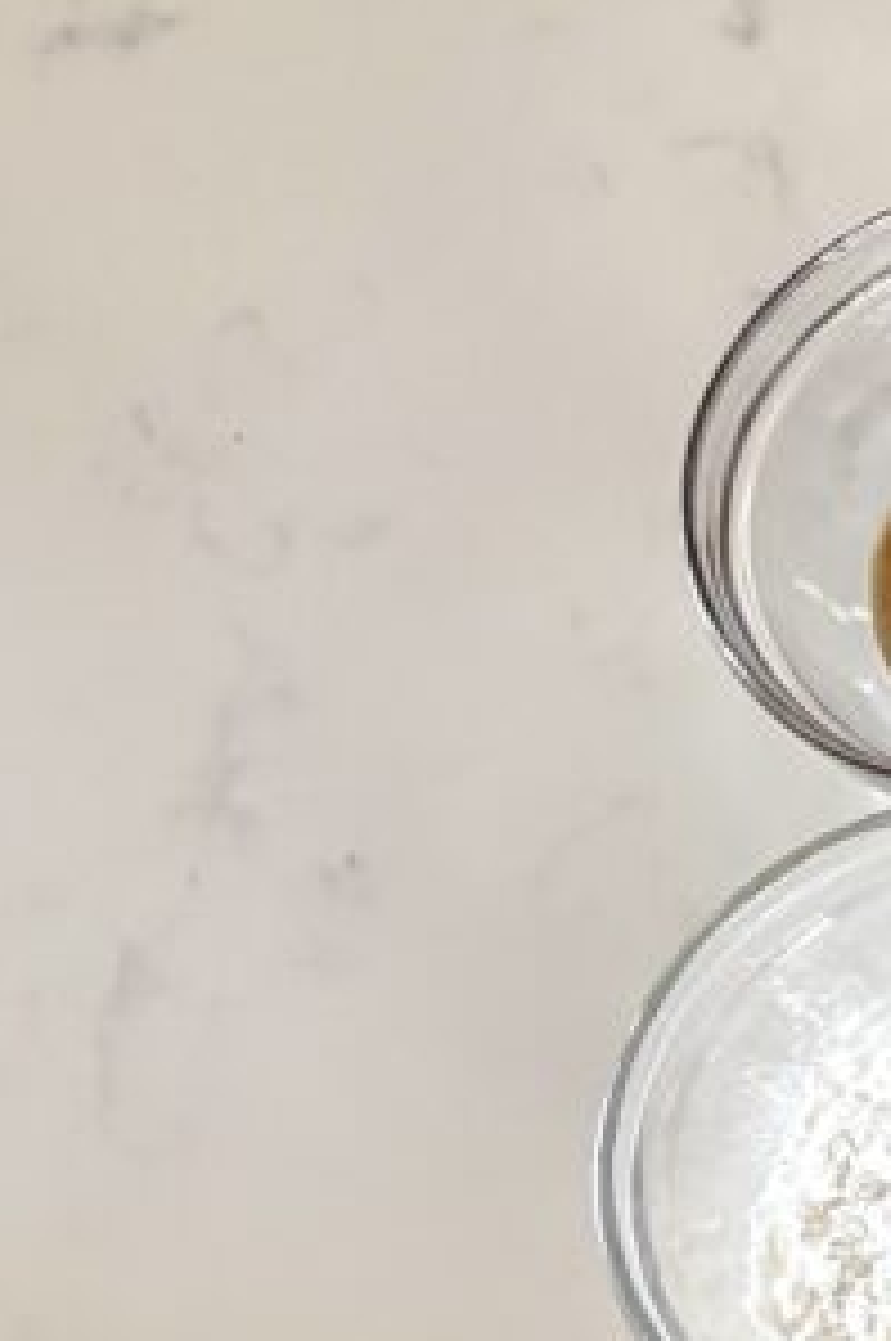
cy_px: 999
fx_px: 4056
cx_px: 2444
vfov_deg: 18.7
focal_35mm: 109
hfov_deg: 10.1
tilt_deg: -70.7
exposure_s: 1/60
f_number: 1.6
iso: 125
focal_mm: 5.96
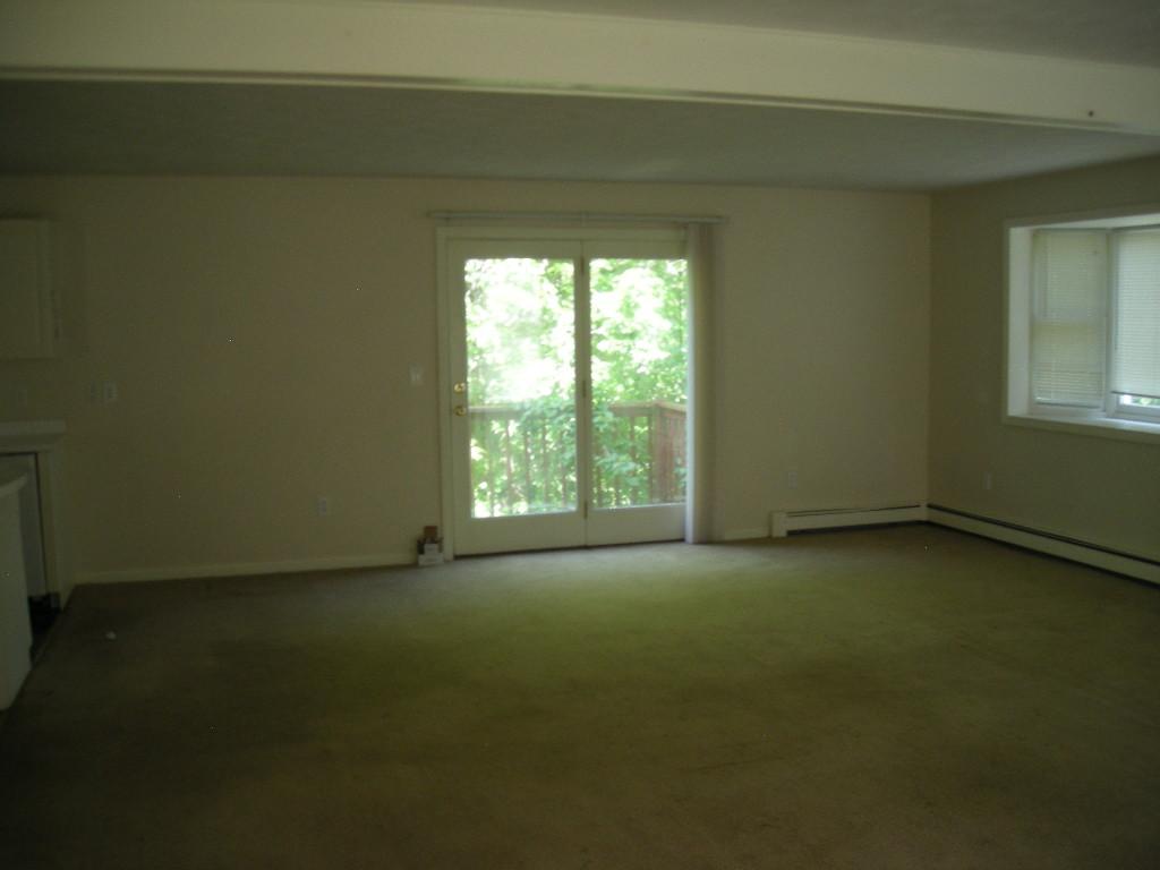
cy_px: 435
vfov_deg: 40.7
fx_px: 1173
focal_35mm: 35
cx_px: 580
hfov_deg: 52.6
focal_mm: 5.7
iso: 108
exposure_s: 1/63
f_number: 2.8
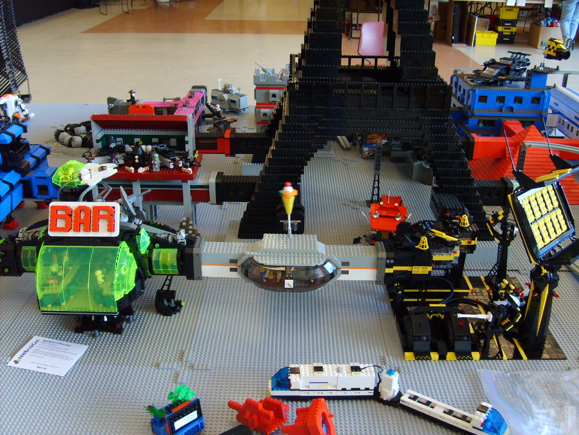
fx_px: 585
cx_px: 290
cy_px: 218
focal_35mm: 35
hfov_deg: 52.6
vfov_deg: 40.7
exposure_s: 1/30
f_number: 2.8
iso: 100
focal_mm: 5.8
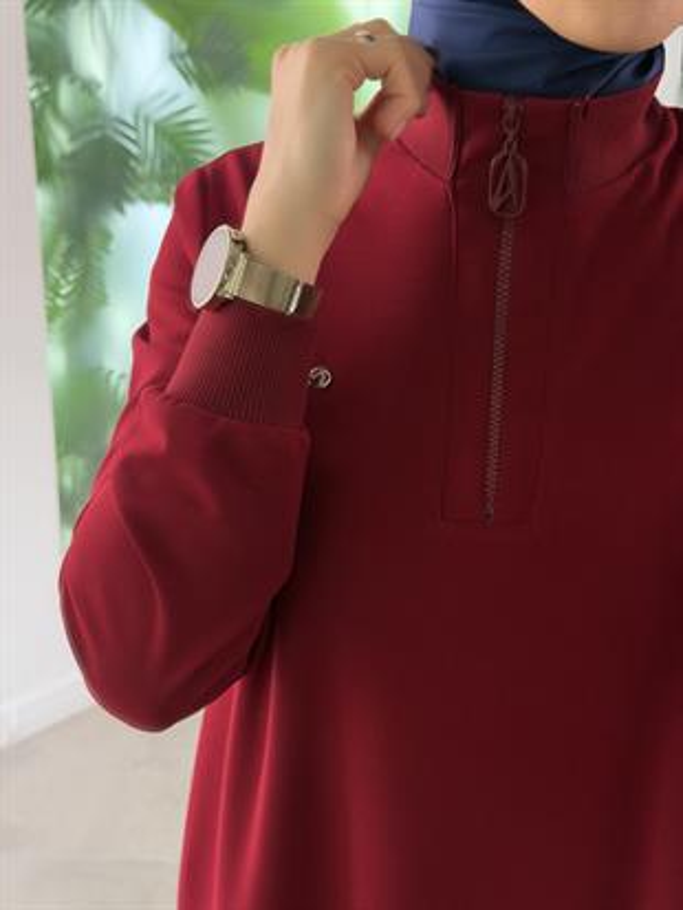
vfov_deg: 39.6
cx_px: 342
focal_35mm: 48
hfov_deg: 30.3
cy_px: 455
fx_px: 1262
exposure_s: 1/99
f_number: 1.78
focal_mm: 6.76
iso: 125
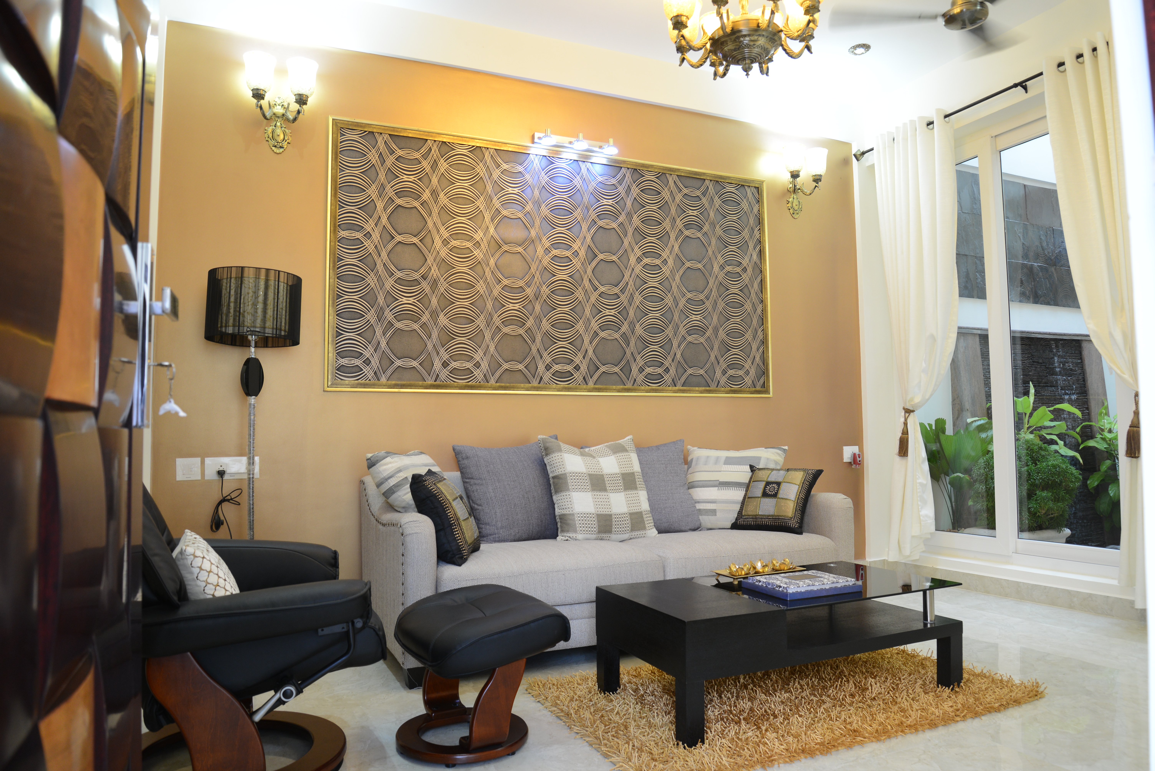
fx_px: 770
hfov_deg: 73.7
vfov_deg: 53.2
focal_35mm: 24
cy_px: 386
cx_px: 578
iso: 640
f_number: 5.6
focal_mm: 24
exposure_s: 1/25
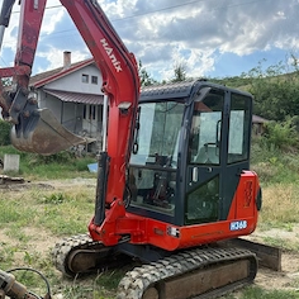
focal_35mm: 36
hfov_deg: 45.8
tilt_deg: -0.8
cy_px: 142
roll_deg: -2.3
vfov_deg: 46.0
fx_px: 352
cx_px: 118
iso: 100
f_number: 1.78
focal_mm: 6.76
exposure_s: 1/1230
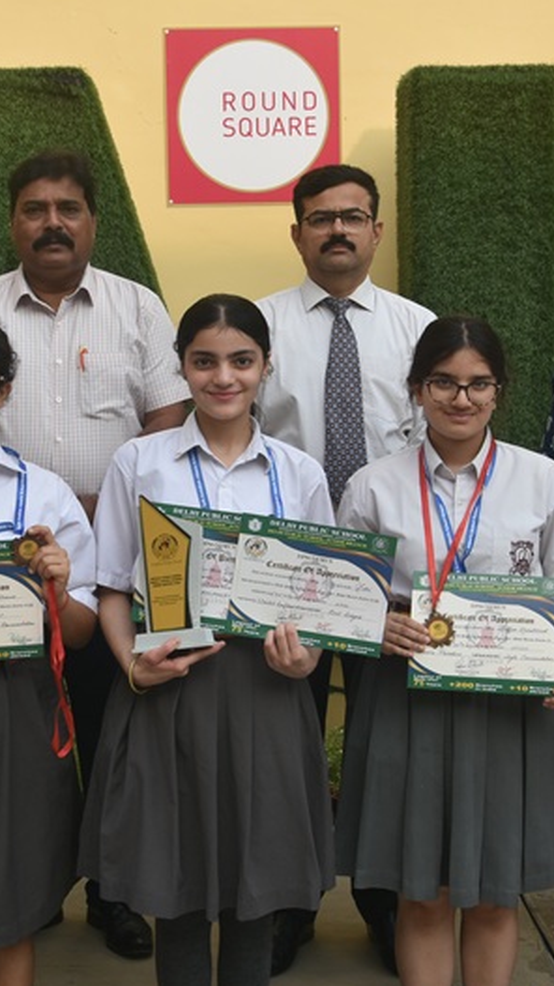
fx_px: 1621
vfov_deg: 33.8
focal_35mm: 62
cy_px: 493
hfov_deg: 19.4
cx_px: 256
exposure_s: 1/500
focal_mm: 26
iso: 360
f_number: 8
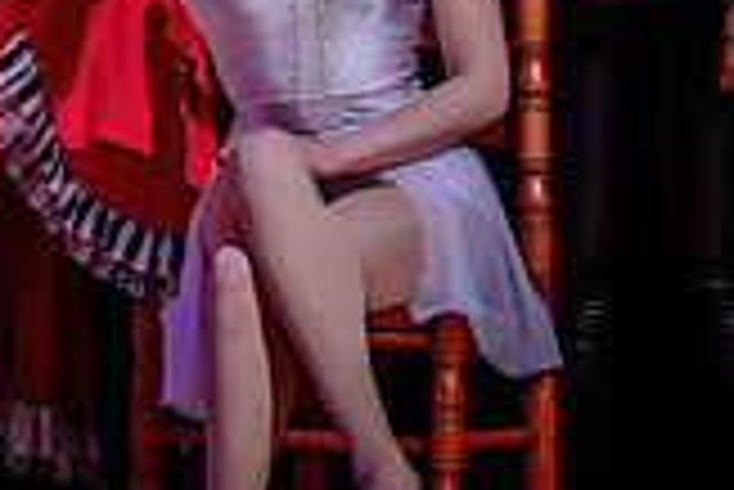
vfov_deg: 4.7
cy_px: -108
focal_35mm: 294
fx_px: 6000
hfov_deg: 6.7
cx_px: -800
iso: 1250
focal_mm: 70
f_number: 2.8
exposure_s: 1/200
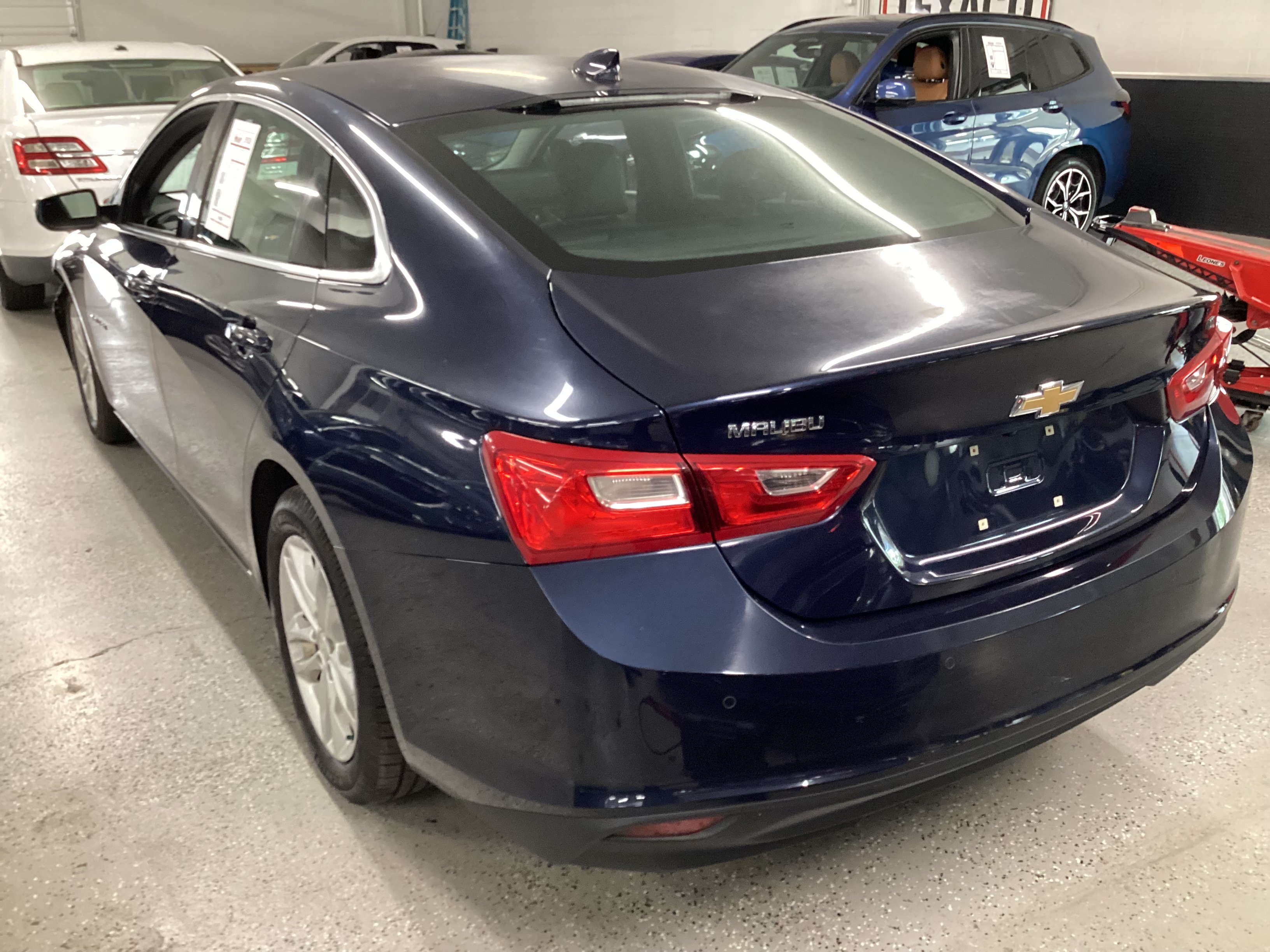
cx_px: 635
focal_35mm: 31
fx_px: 1137
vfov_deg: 45.4
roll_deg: -0.1
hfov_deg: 58.4
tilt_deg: -21.6
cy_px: 476
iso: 320
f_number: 2.4
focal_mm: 3.3
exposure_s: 1/40
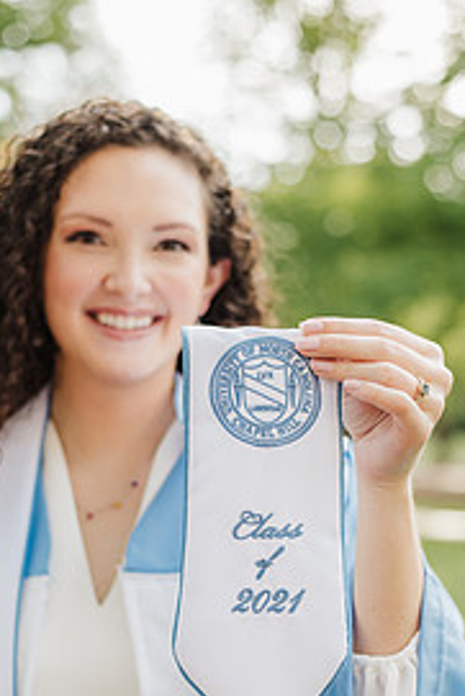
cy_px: 534
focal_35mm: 83
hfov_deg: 16.5
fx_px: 1606
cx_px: 270
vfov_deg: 24.2
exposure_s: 1/500
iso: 200
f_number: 2.5
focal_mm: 50
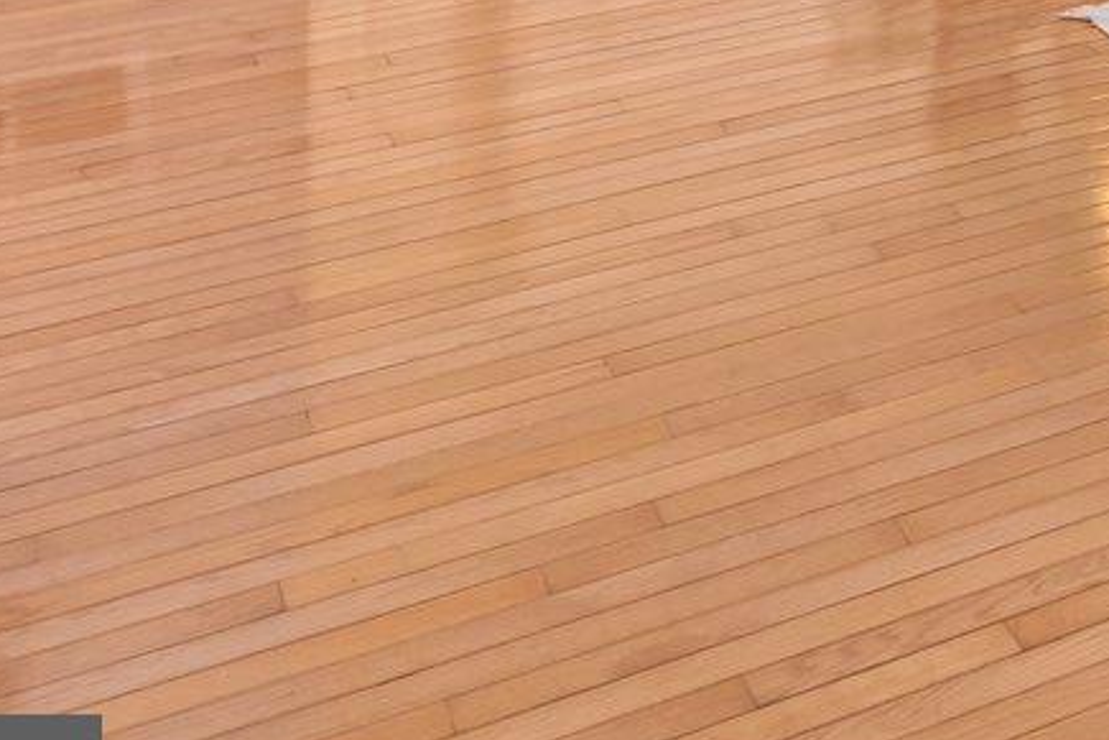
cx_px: 2147
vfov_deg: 13.8
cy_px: -841
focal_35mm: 80
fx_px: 2464
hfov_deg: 18.2
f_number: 8
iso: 500
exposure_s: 1/6
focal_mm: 17
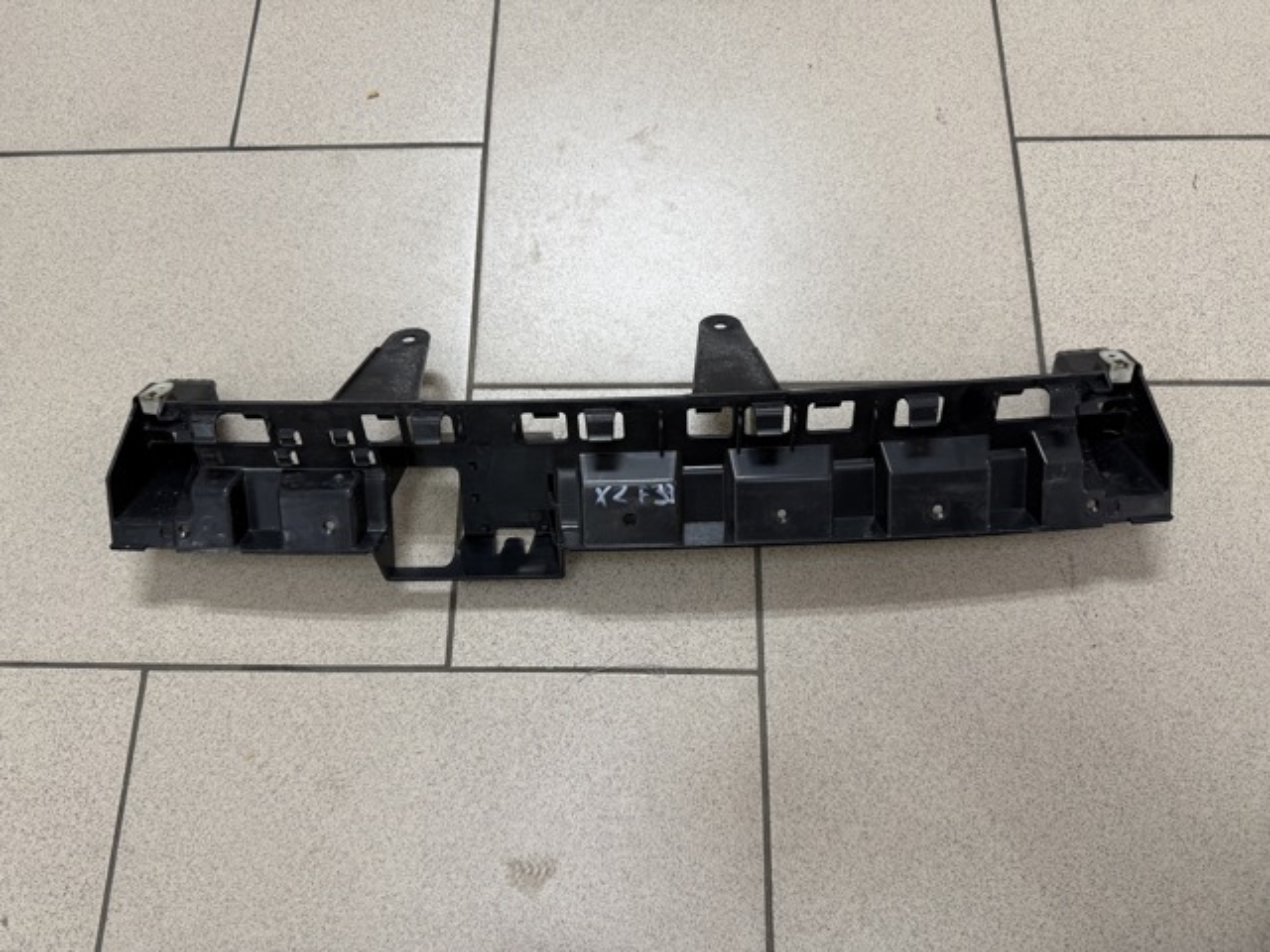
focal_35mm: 24
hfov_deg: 71.6
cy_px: 476
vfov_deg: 56.8
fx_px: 881
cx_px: 635
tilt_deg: -70.4
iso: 80
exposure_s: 1/100
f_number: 1.78
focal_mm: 6.76
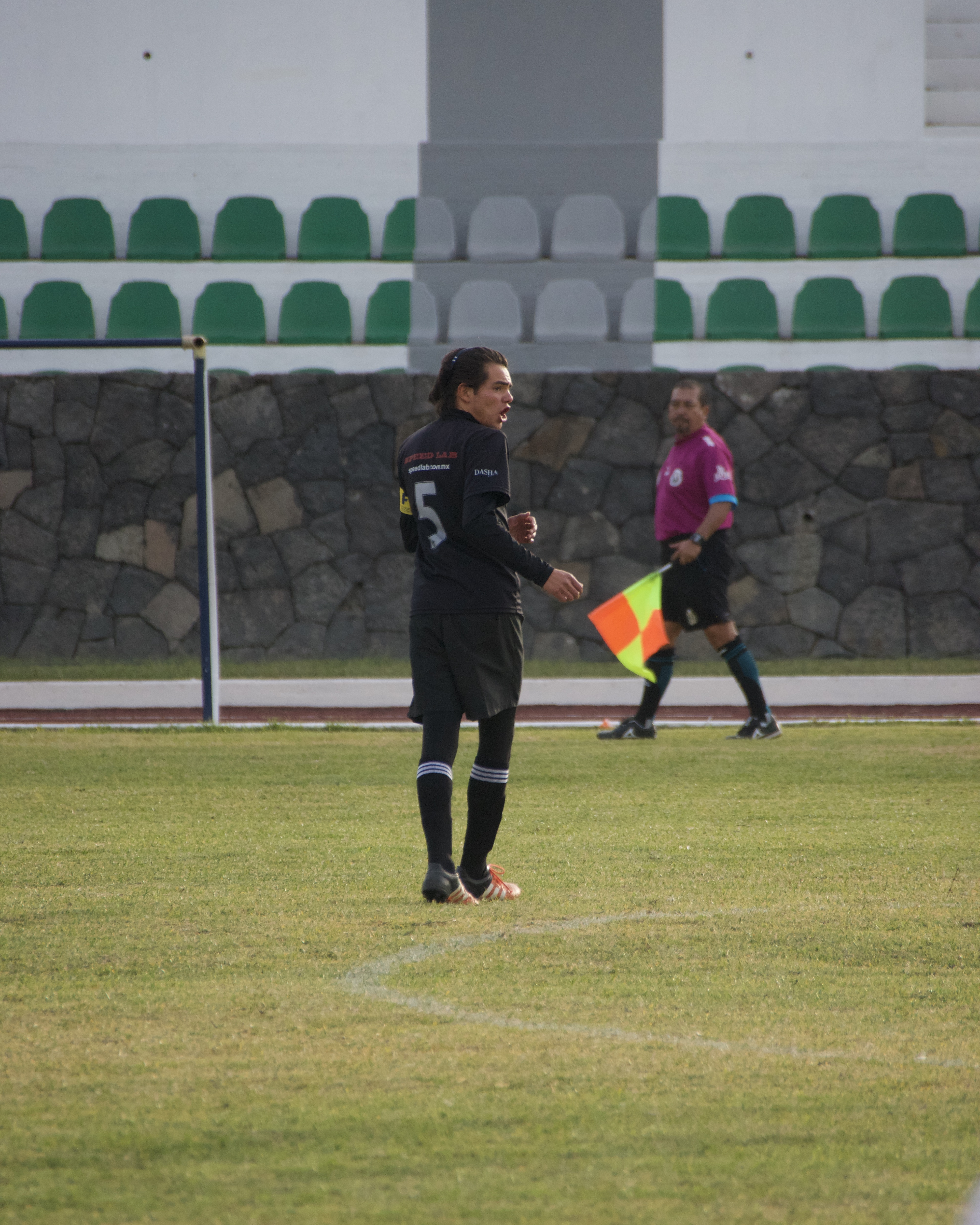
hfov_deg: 3.0
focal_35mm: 508
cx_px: 489
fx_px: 18419
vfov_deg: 3.8
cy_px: 605
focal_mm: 300
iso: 500
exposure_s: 1/1000
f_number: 5.6
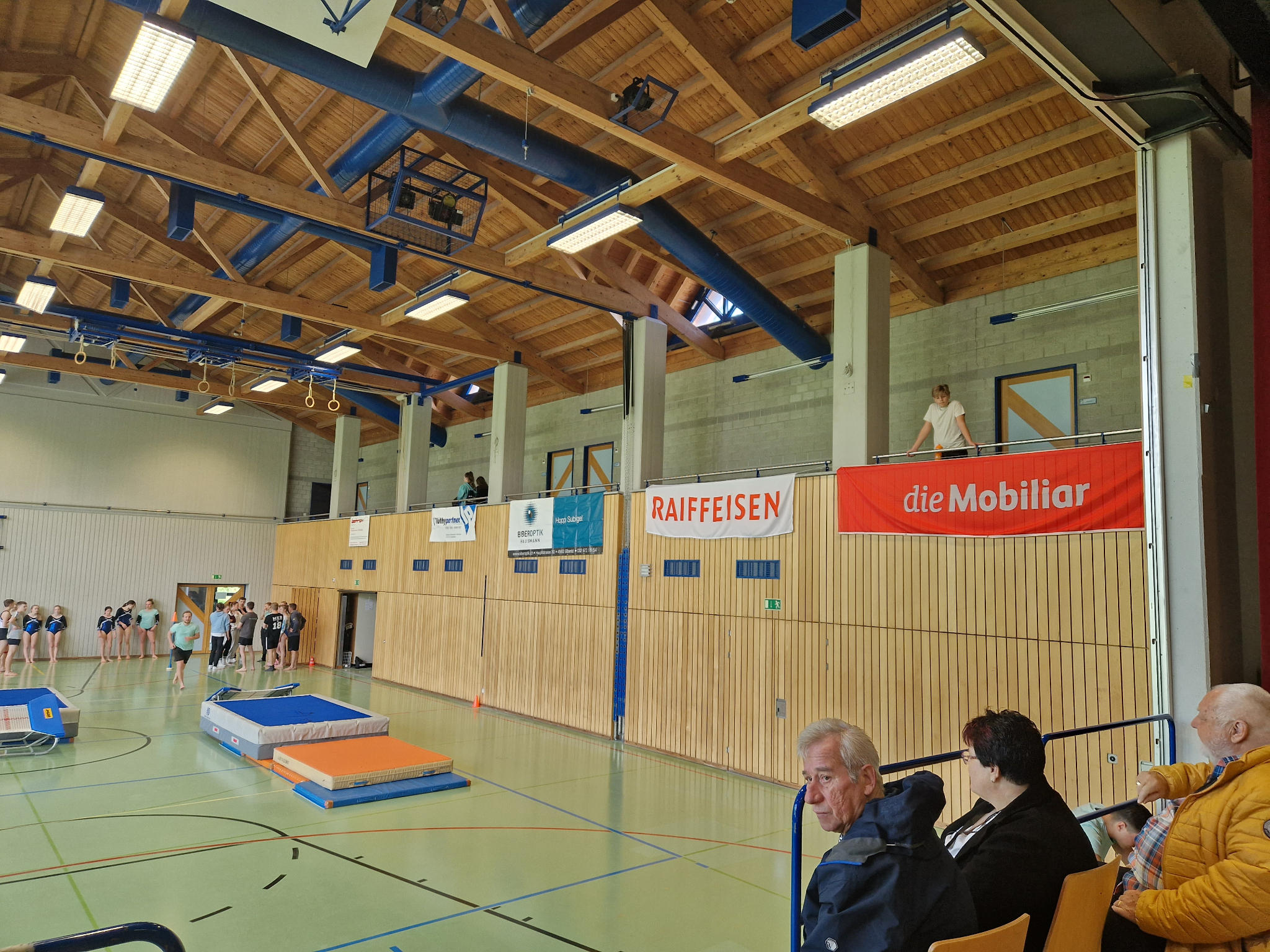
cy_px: 476
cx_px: 635
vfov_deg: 58.9
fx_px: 844
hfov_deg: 73.9
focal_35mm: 23
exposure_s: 1/100
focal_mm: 5.4
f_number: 1.8
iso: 160
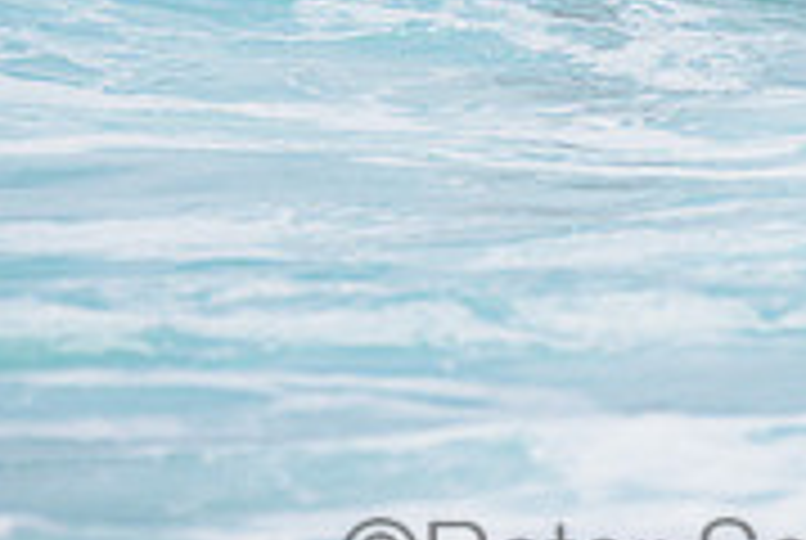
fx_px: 44515
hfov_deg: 1.0
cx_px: 394
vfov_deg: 0.7
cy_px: -304
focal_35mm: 1985
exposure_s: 1/2000
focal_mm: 500
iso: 125
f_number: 5.6
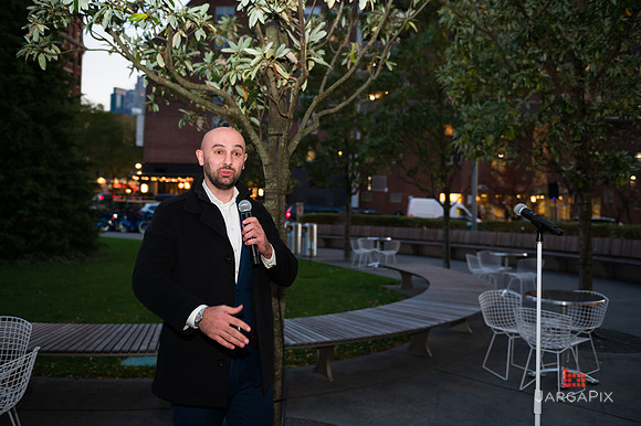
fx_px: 569
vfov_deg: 41.1
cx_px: 320
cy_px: 213
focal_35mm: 32
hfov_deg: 58.7
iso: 1600
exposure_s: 1/200
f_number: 4
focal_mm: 32
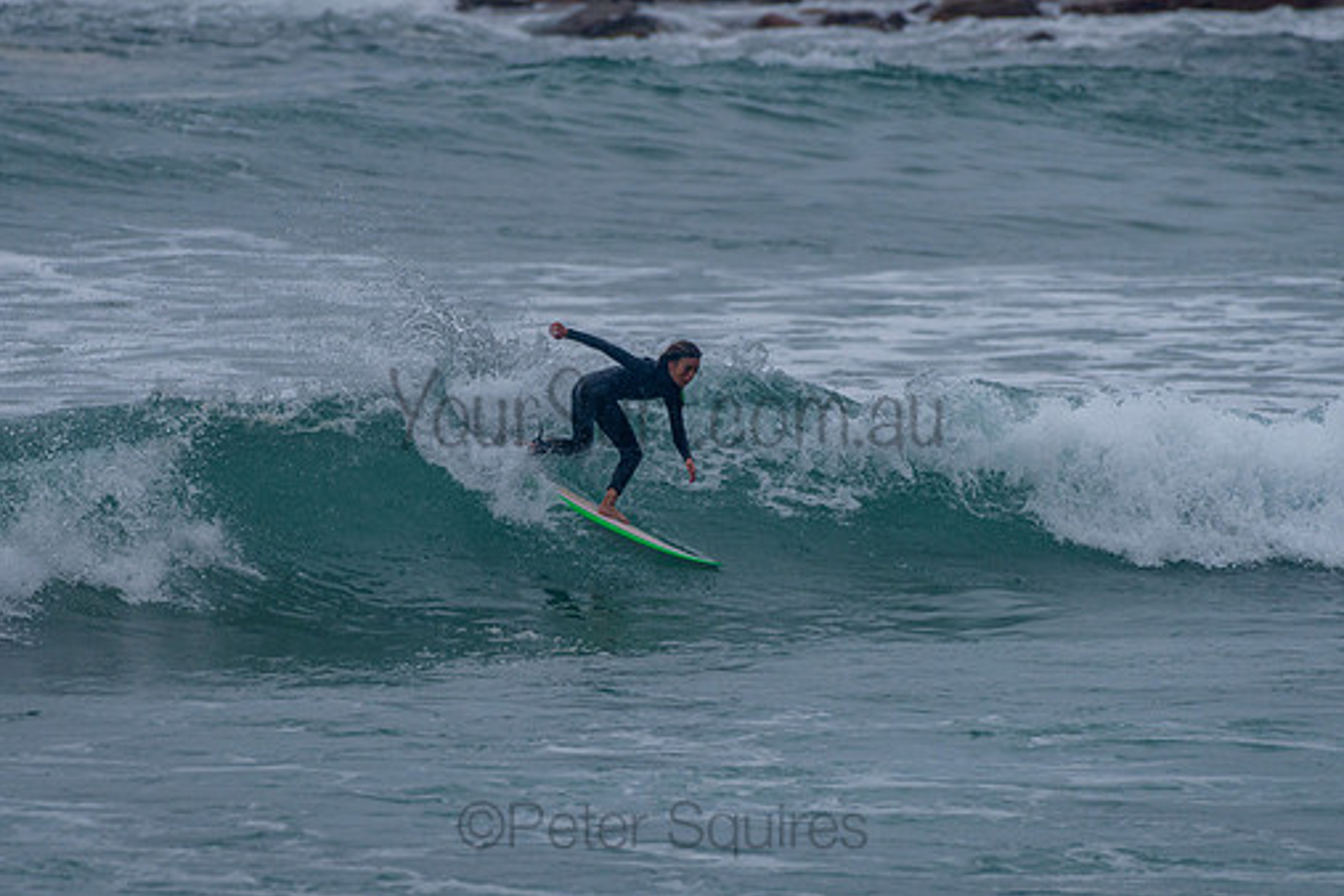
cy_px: 501
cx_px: 600
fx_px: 26169
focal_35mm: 701
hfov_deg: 2.9
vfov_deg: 2.0
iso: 400
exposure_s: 1/2000
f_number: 5.6
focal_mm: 500
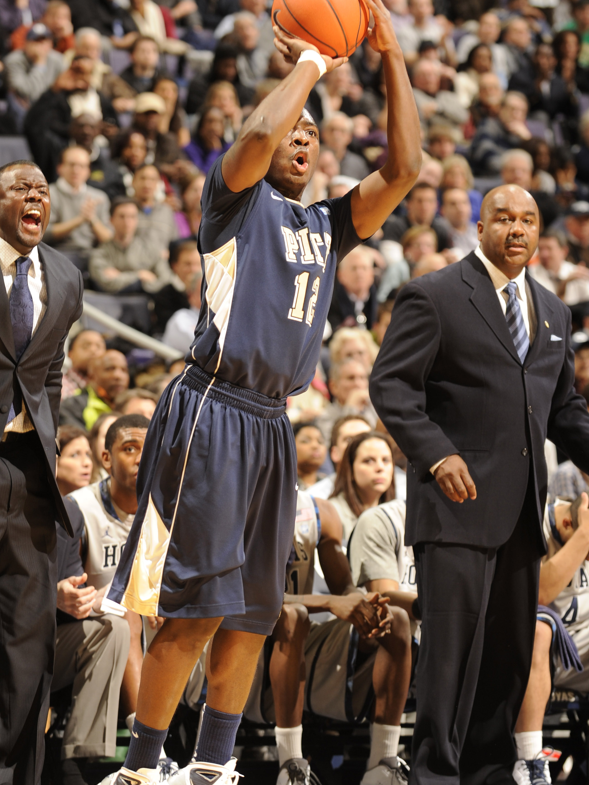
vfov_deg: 9.8
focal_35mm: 202
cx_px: 274
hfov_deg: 7.4
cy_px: 383
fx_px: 4582
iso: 320
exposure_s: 1/250
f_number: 3.2
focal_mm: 140
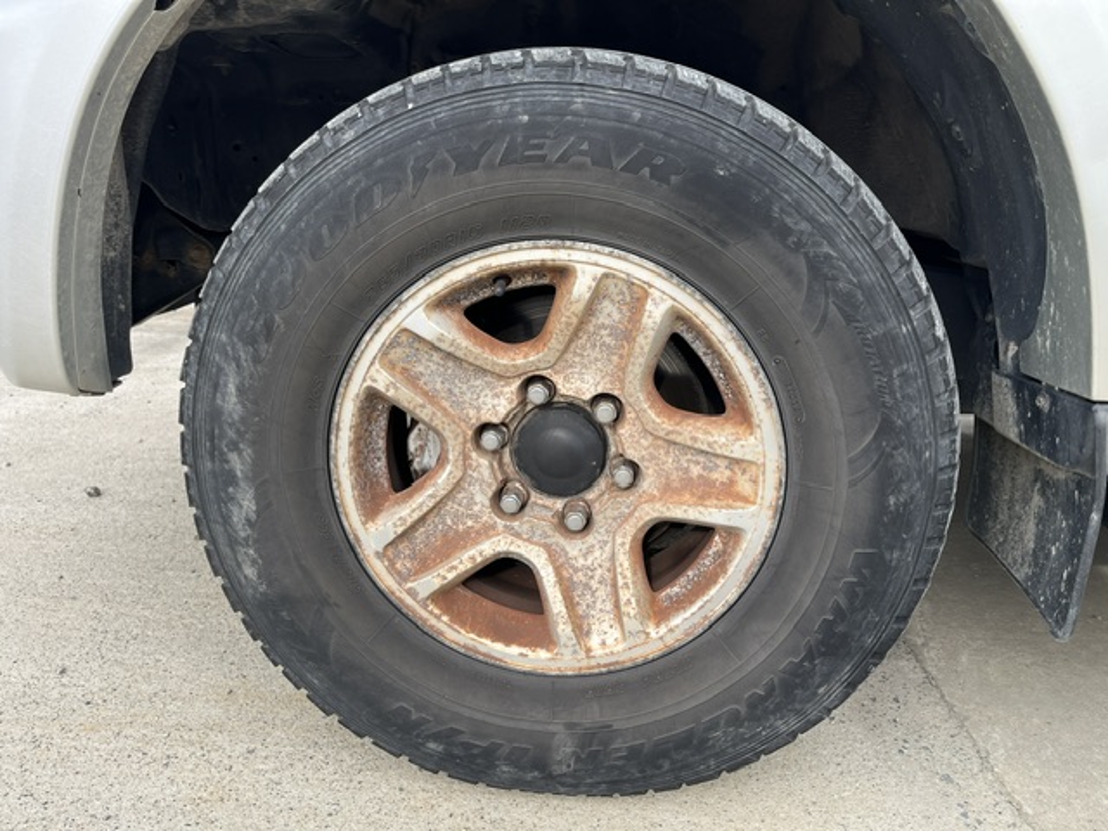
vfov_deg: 53.1
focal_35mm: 26
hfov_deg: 67.3
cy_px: 416
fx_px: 832
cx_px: 554
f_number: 1.6
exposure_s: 1/615
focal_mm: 5.1
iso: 50
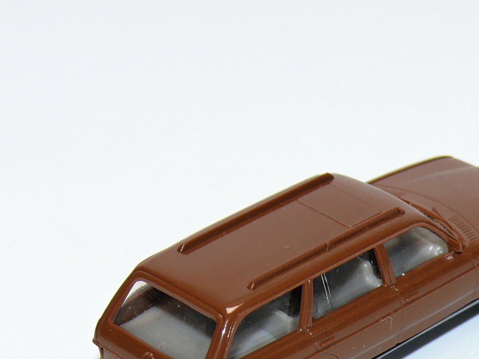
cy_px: 256
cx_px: 338
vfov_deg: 7.7
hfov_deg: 10.2
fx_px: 2670
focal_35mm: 193
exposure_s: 1/30
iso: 100
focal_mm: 16
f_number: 4
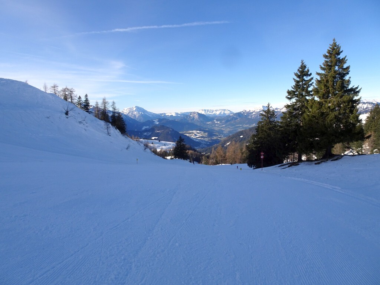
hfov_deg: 71.6
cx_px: 190
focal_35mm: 24
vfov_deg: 56.8
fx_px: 263
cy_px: 142
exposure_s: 1/1000
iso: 80
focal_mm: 4.1
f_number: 3.5
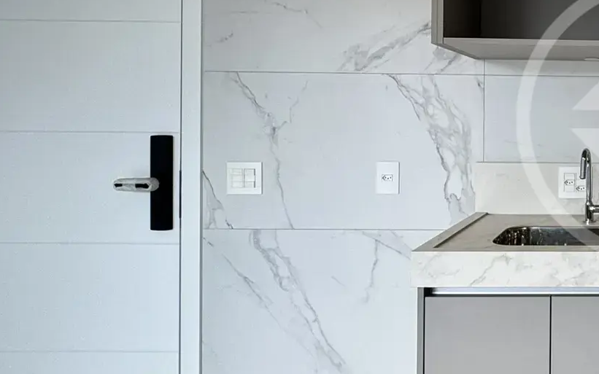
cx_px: 662
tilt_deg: -0.5
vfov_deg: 34.1
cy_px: 120
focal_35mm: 37
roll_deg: -0.5
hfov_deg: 41.6
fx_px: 604
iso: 40
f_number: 2.2
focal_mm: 2.22
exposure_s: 1/138
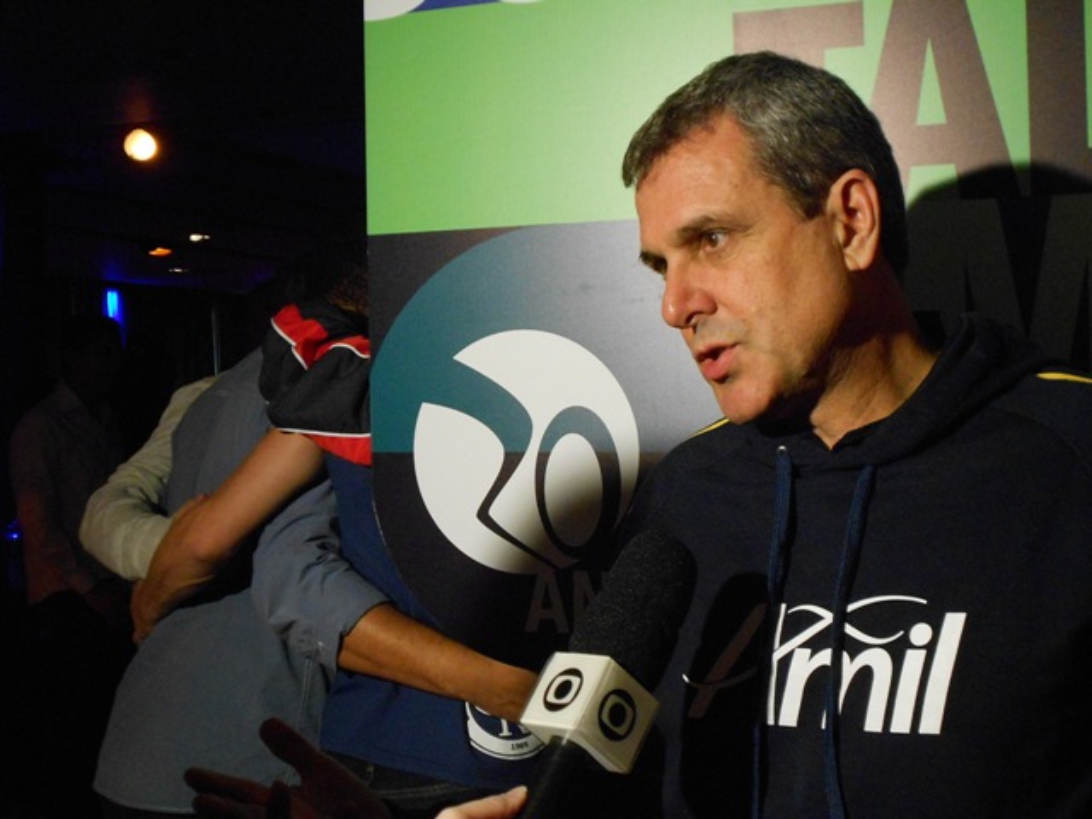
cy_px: 410
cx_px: 546
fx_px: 1546
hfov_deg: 38.9
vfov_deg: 29.7
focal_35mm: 49
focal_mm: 9
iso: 500
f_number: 4.5
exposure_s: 1/125
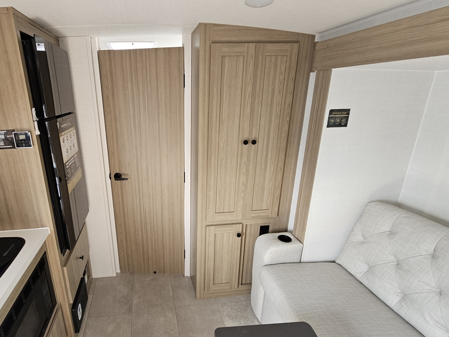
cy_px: 168
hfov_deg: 89.3
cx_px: 170
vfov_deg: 74.7
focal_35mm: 17
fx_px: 220
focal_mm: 2.2
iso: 100
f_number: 2.2
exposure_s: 1/60.2
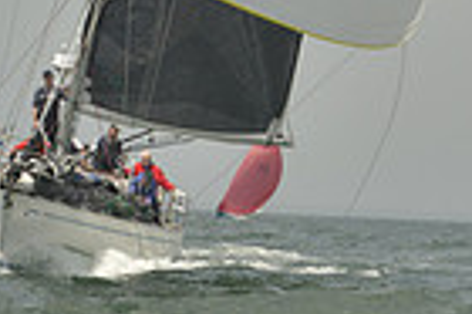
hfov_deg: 7.1
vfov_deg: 4.6
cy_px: -567
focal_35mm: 290
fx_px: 3798
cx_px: 160
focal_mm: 70
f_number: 14
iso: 560
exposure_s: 1/1250
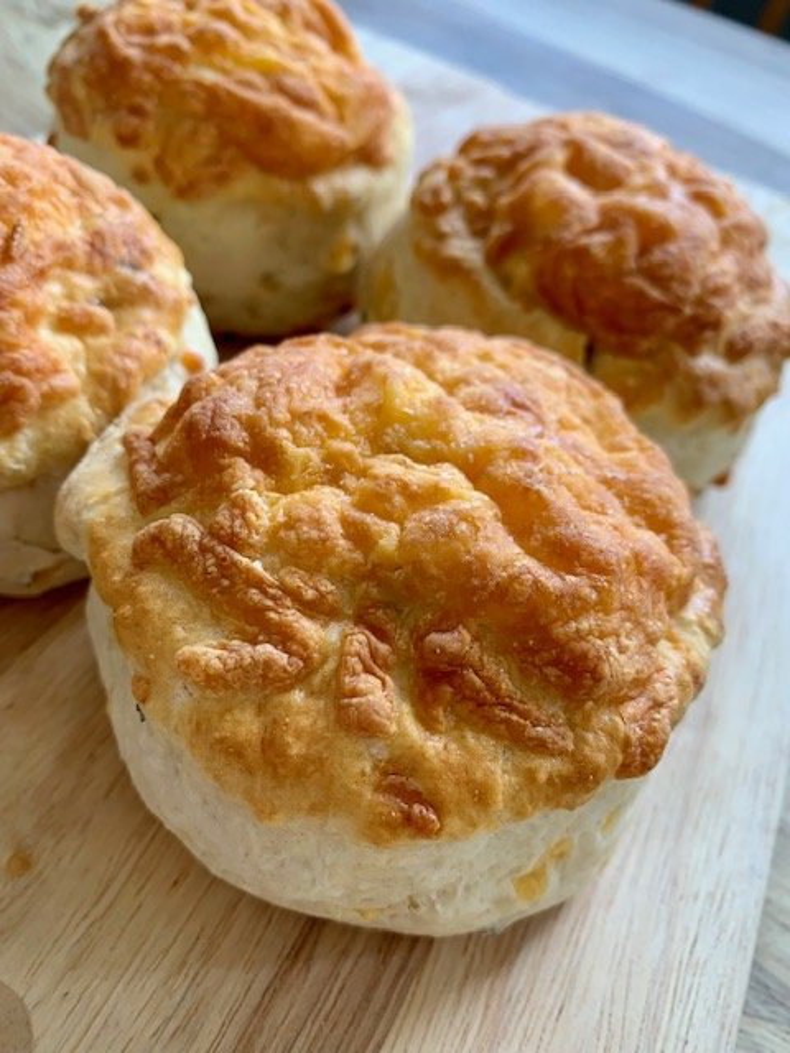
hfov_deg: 53.1
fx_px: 791
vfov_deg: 67.3
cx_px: 395
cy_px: 526
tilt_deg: -46.1
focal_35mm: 26
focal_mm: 4.25
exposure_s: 1/100
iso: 50
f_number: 1.8
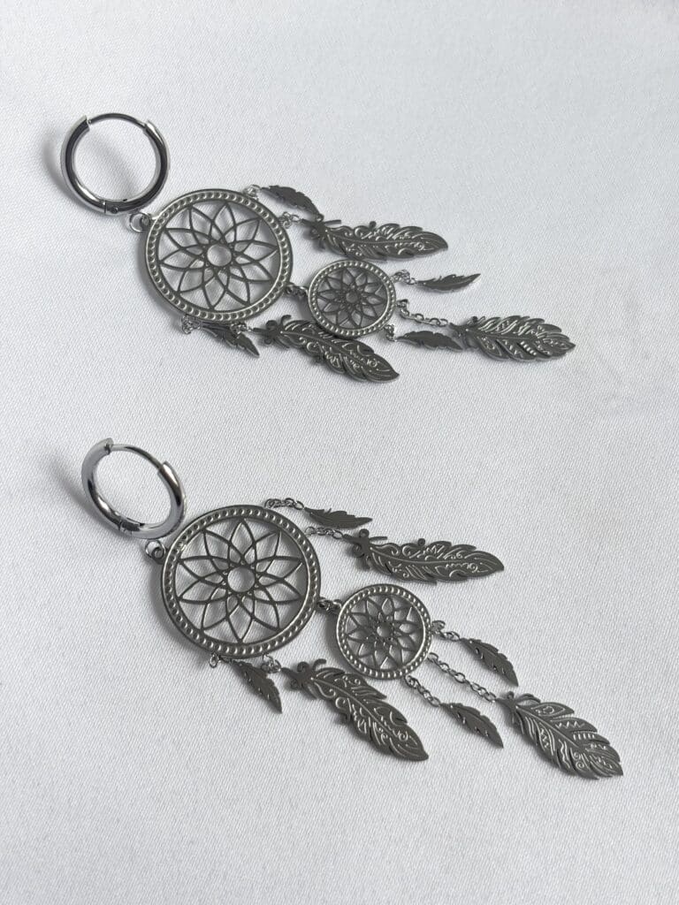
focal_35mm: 52
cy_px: 452
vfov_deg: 36.8
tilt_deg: -68.1
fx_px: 1360
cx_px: 340
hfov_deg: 28.0
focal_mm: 5.96
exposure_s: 1/493
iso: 32
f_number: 1.6
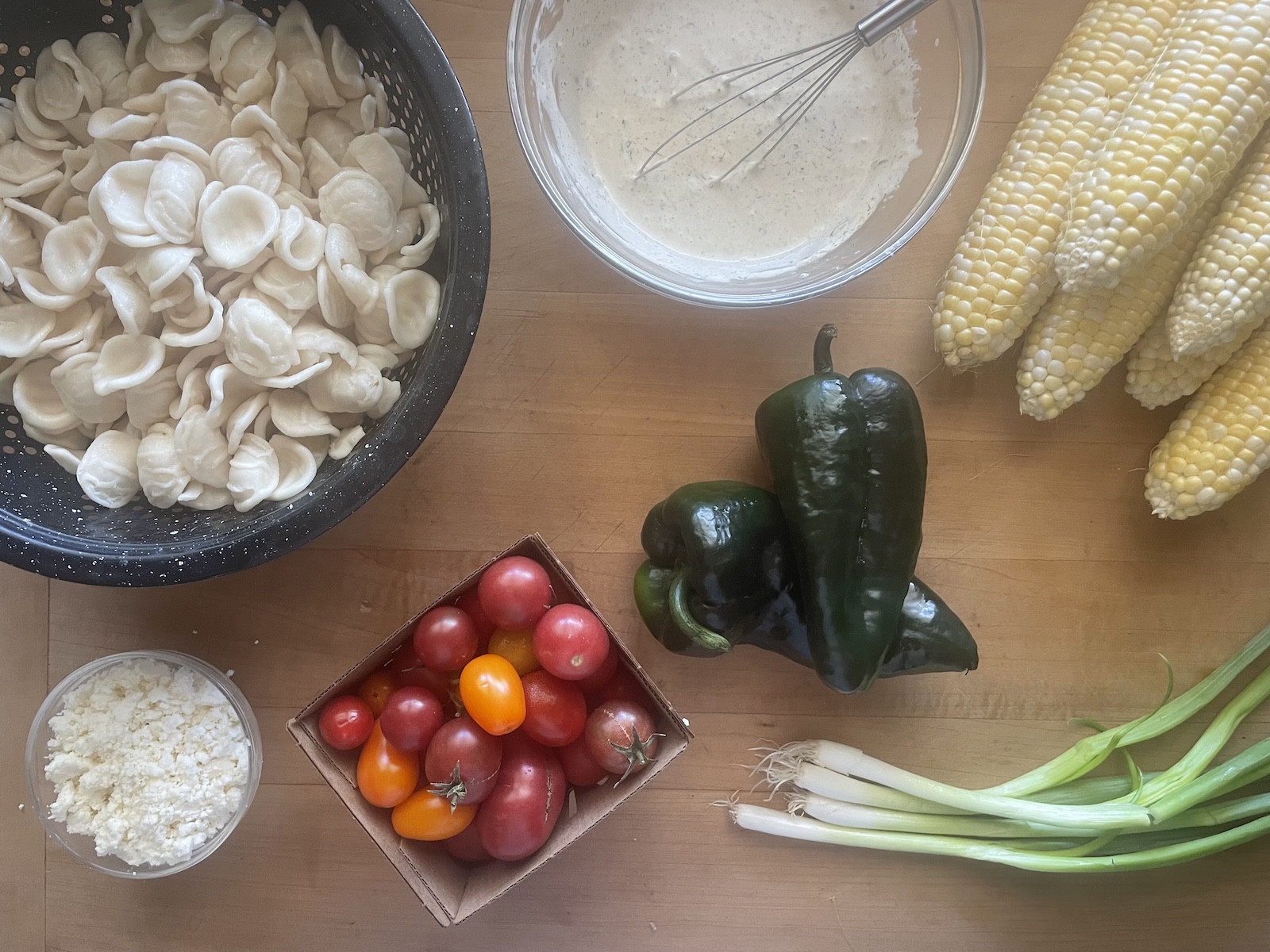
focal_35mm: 26
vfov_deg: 53.1
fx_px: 954
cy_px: 476
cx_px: 635
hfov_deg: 67.3
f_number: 1.6
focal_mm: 4.2
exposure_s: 1/60
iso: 200
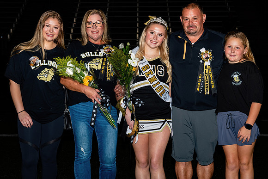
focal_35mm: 86
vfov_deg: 16.0
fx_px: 638
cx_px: 132
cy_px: 86
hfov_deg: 23.7
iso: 320
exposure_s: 1/200
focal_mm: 48
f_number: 5
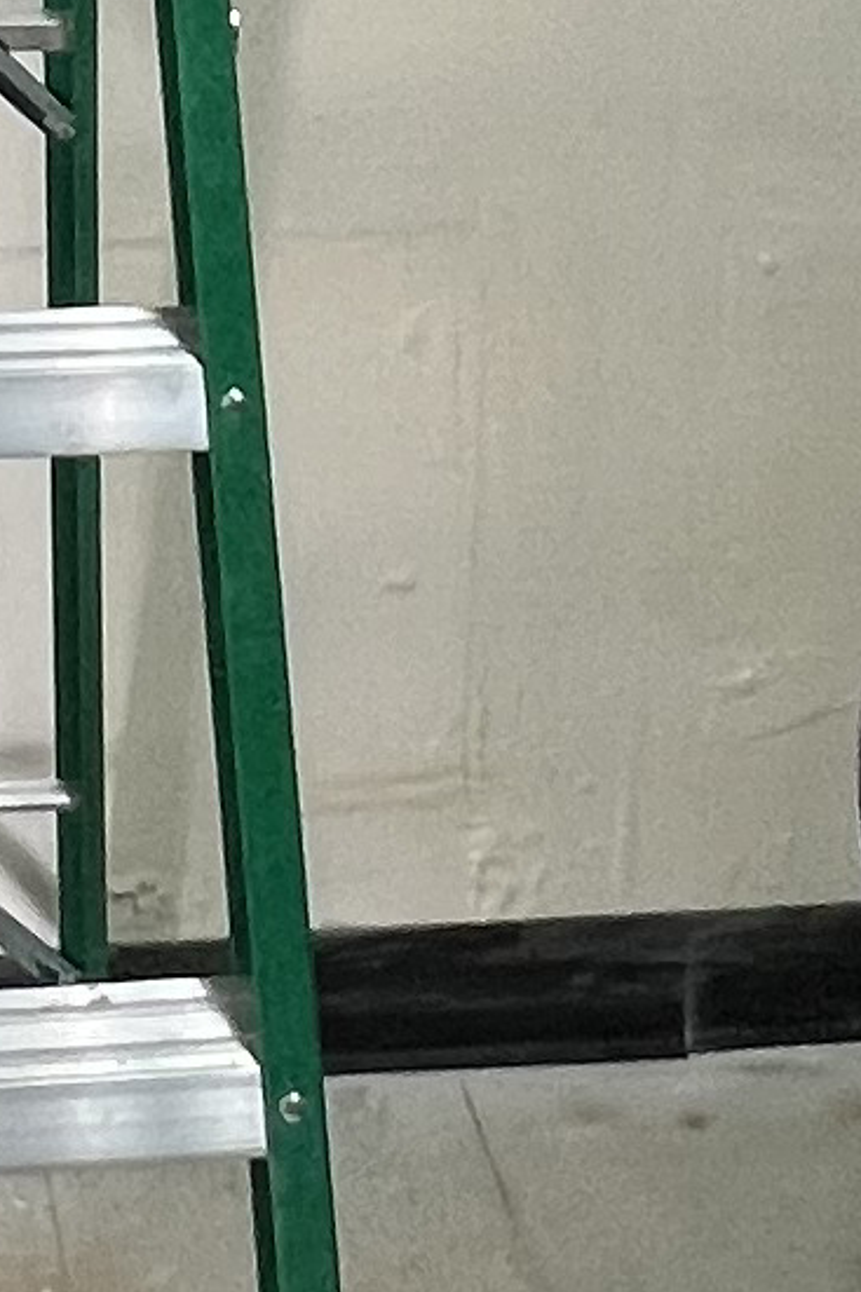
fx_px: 3554
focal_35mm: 99
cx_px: 246
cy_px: -750
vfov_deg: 18.0
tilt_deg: -6.0
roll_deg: -1.4
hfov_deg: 13.8
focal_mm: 1.57
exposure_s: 1/60
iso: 125
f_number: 1.8
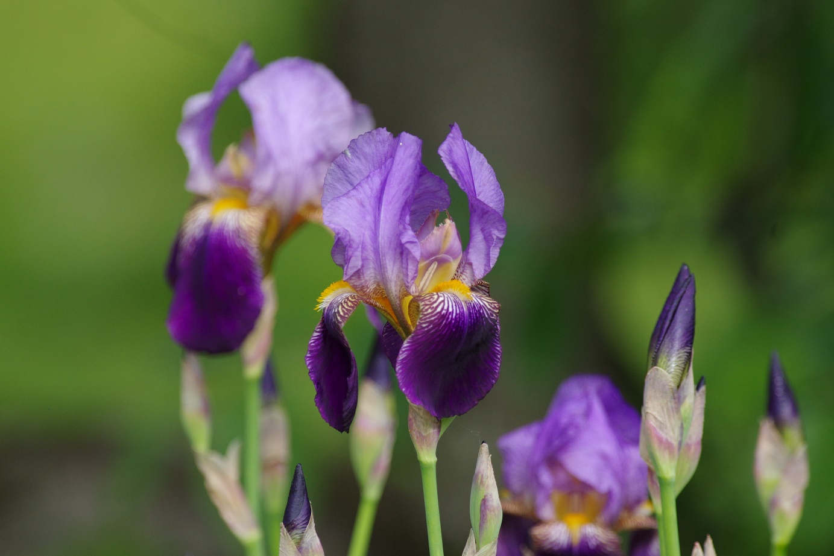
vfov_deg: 2.2
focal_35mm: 630
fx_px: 14594
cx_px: 417
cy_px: 278
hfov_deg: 3.3
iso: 640
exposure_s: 1/800
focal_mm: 420
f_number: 5.6
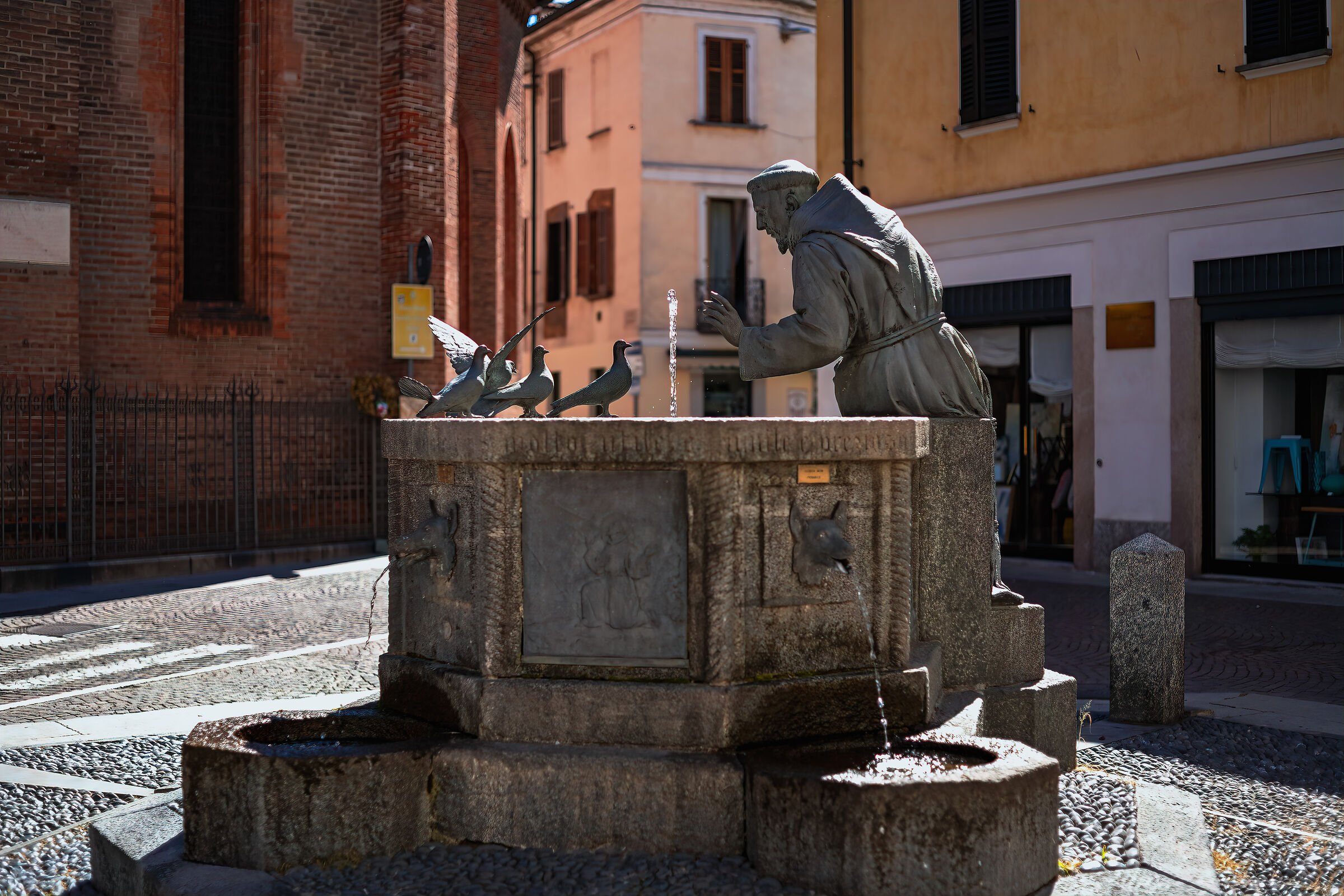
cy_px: 448
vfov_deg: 27.0
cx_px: 672
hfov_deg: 39.6
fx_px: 1867
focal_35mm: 50
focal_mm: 50
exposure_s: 1/640
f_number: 2
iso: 50
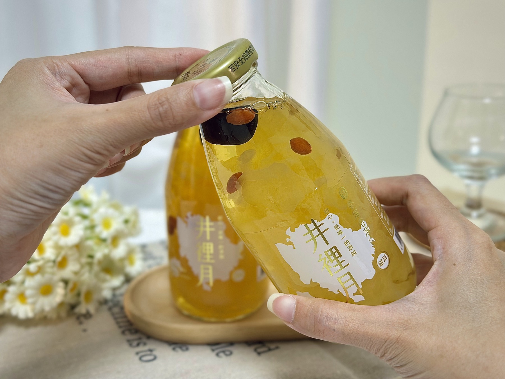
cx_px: 252
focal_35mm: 48
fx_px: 700
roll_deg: +0.5
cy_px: 190
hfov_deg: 39.7
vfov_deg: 30.3
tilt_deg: -18.3
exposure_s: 1/60
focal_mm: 6.86
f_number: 1.78
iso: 100
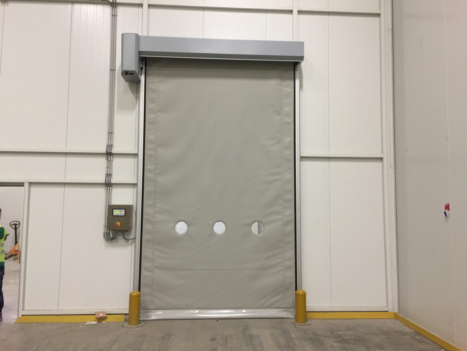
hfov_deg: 61.7
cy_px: 176
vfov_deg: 48.2
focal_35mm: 29
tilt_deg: +3.3
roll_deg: -0.9
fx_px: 391
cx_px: 234
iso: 125
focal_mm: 4.15
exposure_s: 1/17
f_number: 2.2
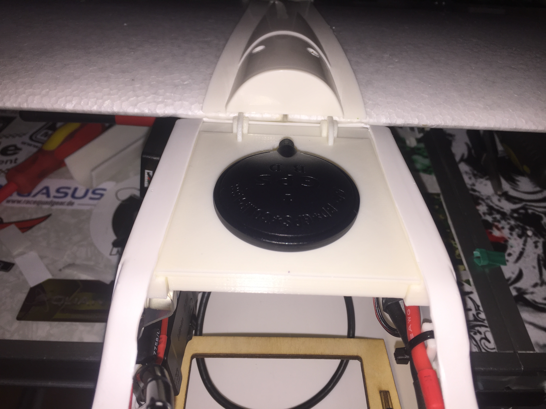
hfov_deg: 61.7
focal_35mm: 29
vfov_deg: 48.2
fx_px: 457
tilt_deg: -43.4
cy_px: 204
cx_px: 273
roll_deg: -1.9
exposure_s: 1/165
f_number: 2.2
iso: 32
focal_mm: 4.15
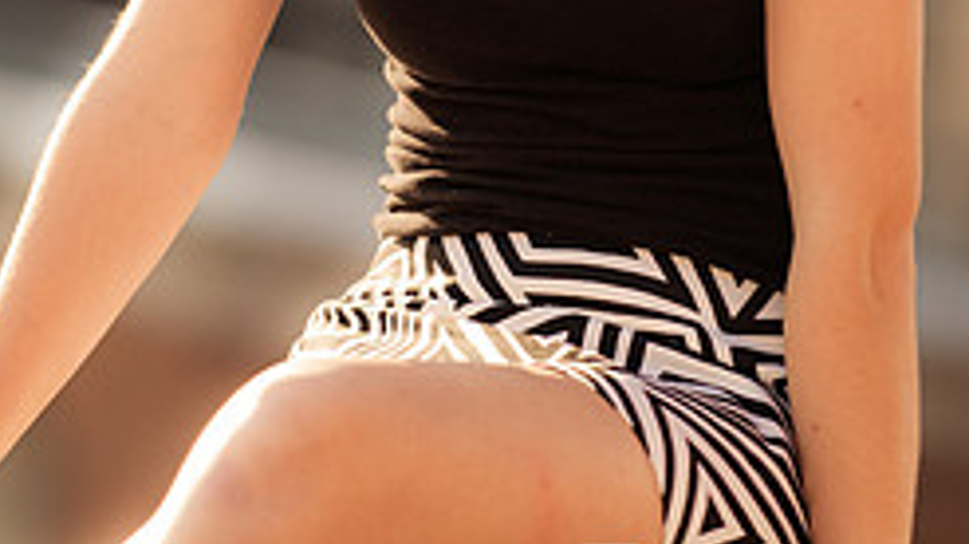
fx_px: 10706
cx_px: 542
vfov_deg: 2.9
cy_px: -47
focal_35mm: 417
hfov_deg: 5.2
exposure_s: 1/2000
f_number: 3.2
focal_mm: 145
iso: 500
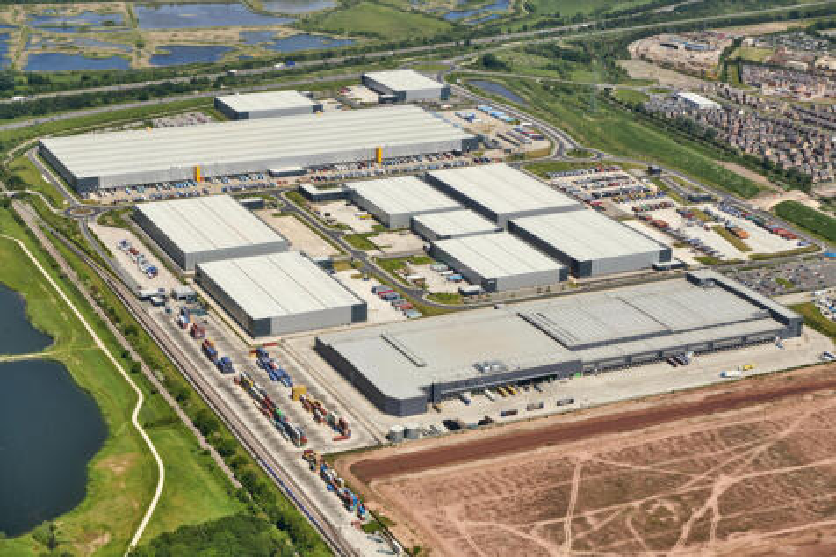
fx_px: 1625
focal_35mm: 70
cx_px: 418
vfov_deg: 19.4
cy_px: 278
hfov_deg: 28.9
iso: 200
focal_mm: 70
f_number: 10
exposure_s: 1/1000
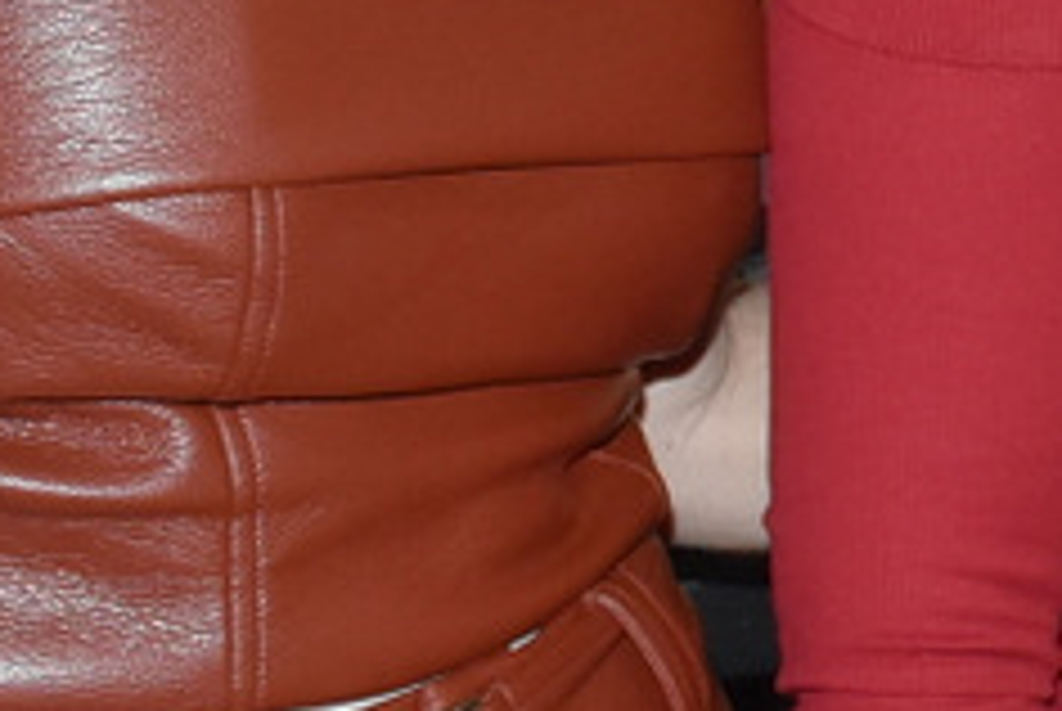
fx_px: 5257
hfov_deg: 10.5
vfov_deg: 7.6
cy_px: -369
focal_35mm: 178
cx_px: 2236
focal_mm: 20
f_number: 5.6
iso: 1600
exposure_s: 1/60
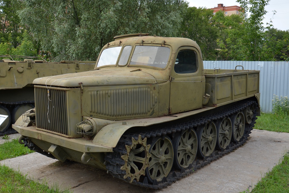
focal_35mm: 36
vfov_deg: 36.9
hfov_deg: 53.1
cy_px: 95
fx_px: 289
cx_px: 133
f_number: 8
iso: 200
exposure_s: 1/250
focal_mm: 22
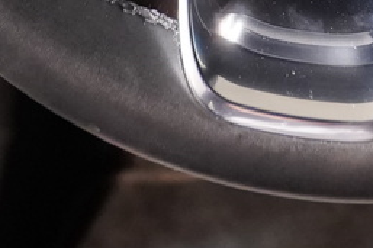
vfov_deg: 10.3
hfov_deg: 19.9
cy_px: -461
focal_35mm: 101
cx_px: 325
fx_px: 1046
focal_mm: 16
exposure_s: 1/160
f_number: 2.8
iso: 6400
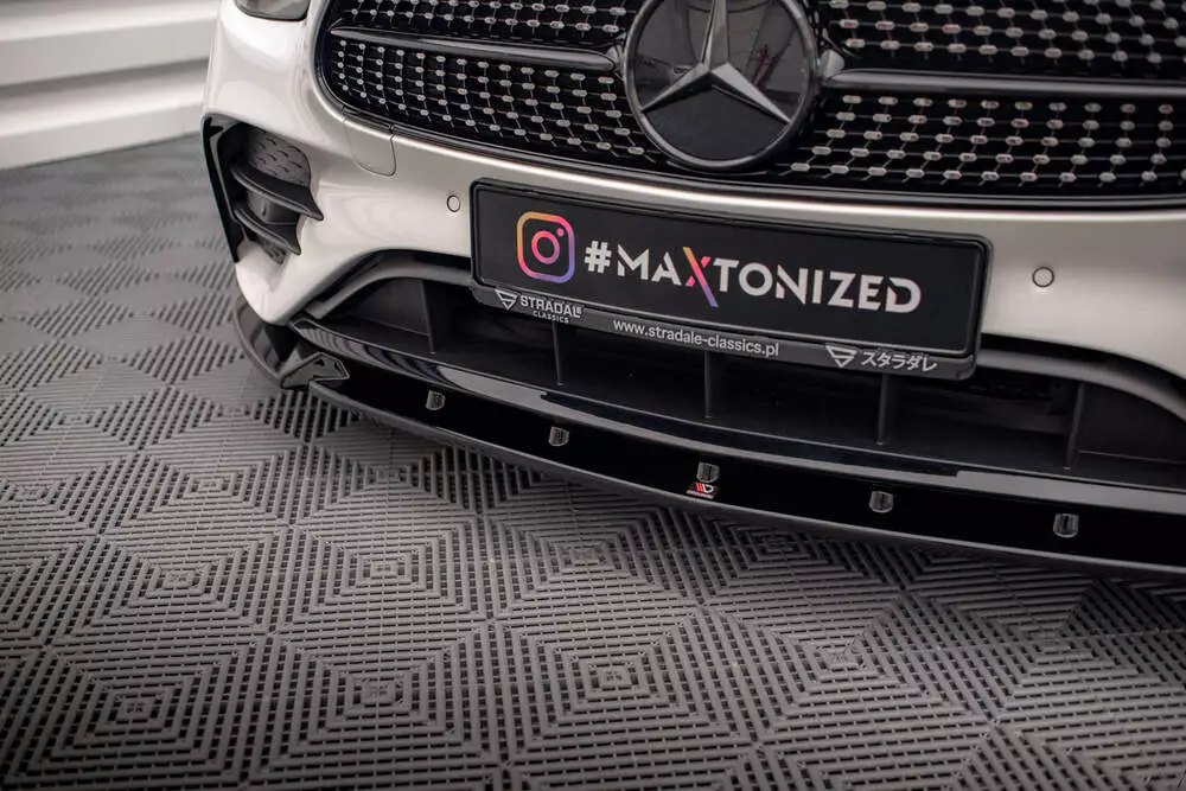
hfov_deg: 52.8
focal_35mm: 36
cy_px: 395
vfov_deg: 36.6
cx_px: 581
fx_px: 1195
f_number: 2.5
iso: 1000
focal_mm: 35
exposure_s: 1/125
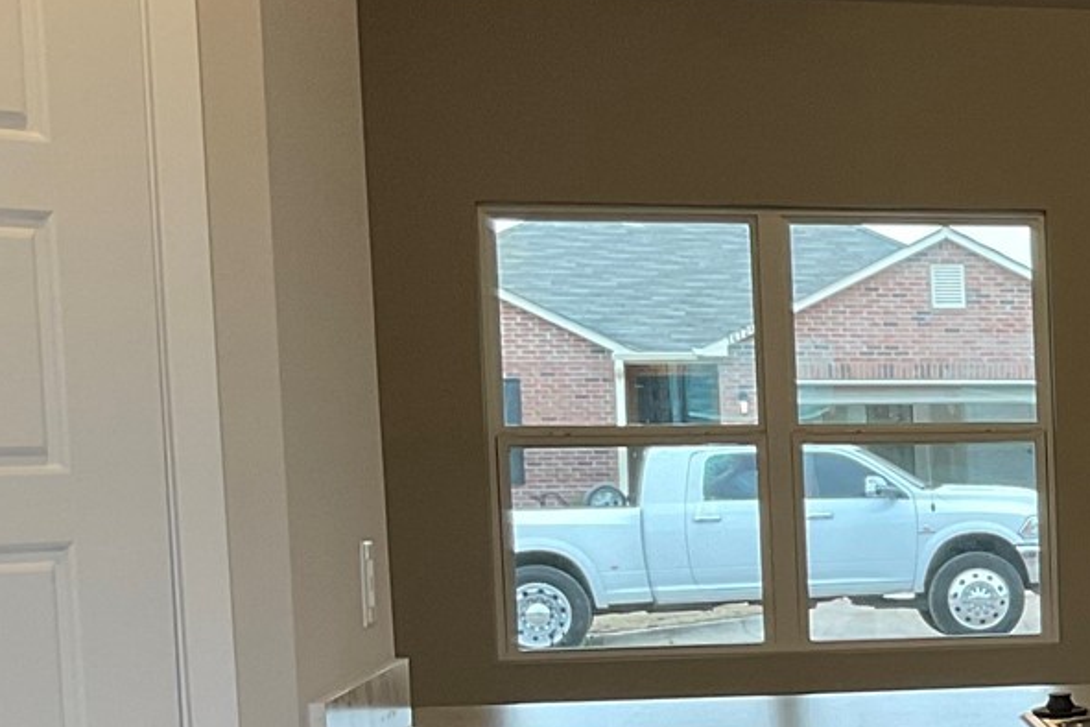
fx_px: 2967
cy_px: 668
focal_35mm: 98
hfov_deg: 18.3
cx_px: 1662
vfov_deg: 13.8
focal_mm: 3
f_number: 1.8
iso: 50
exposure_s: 1/60
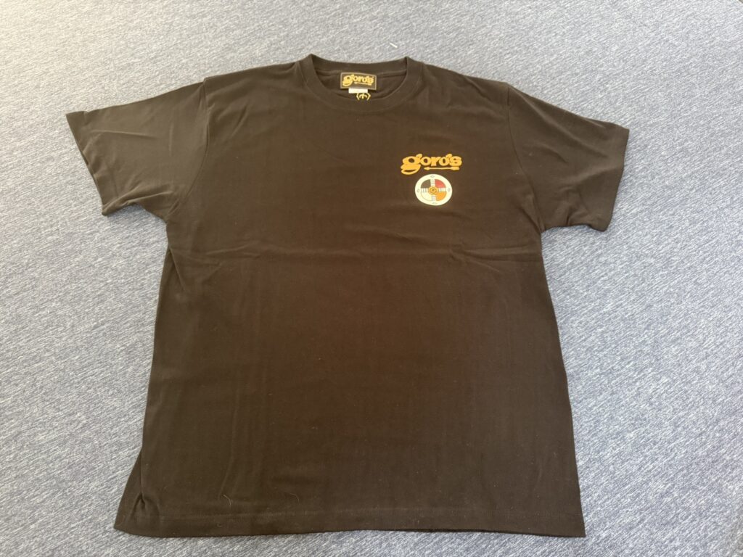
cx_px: 372
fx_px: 515
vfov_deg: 56.8
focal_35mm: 24
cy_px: 278
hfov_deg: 71.6
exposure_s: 1/33
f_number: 1.78
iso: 800
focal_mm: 6.76
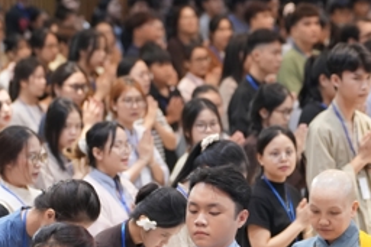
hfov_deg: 9.4
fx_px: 2248
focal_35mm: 218
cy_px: 287
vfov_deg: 6.3
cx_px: 167
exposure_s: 1/200
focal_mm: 86
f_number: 2.8
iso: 3200
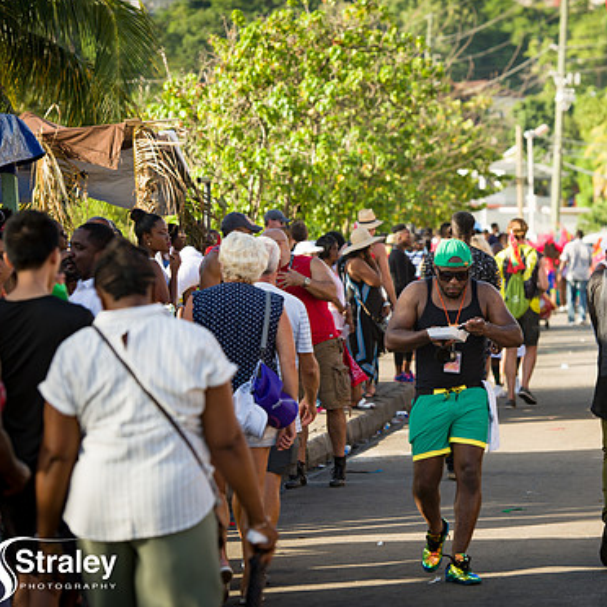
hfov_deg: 11.0
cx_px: 444
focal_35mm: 159
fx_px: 3154
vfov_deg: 11.0
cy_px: 295
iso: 100
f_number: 5.6
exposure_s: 1/160
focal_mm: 120
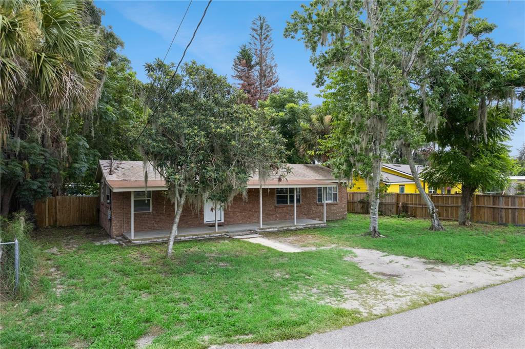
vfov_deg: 57.1
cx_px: 262
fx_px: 321
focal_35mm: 22
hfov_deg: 78.6
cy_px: 174
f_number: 2.8
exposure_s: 1/640
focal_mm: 8.4
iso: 100
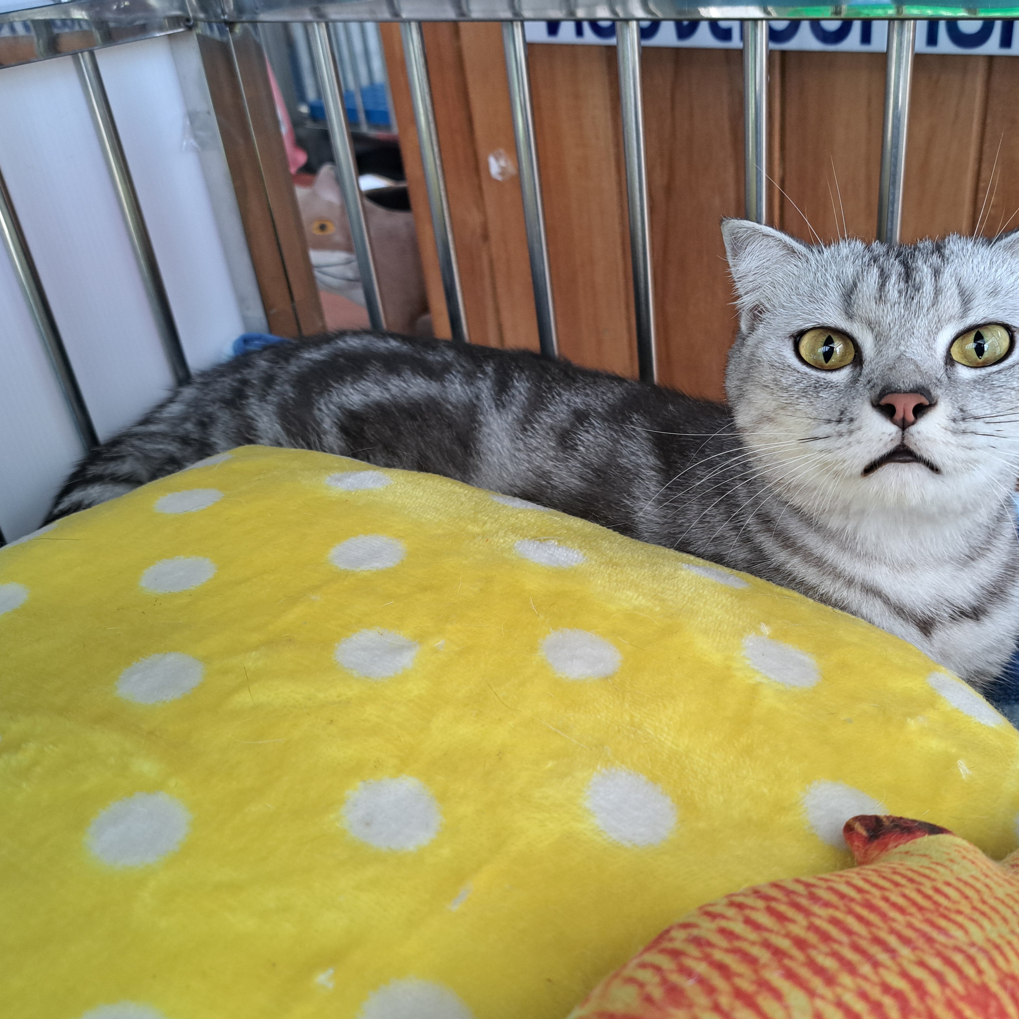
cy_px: 541
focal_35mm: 31
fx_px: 1032
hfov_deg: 52.1
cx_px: 617
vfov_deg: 52.5
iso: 125
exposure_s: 1/50
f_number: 1.8
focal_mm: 5.23
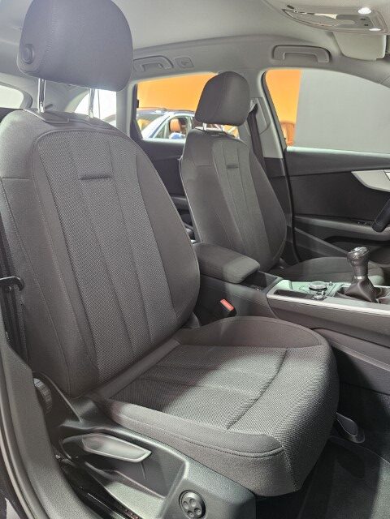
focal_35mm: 23
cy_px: 260
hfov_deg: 58.9
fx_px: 346
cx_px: 195
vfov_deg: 73.9
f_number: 1.7
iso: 500
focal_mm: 6.3
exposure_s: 1/50
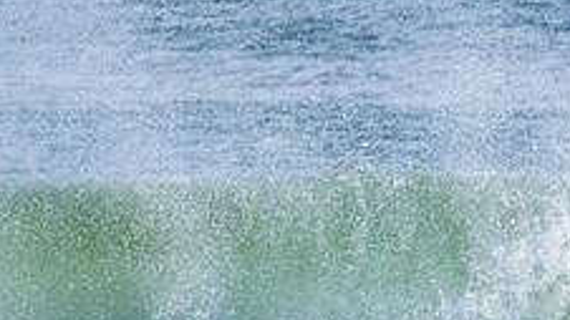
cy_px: 437
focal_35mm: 2155
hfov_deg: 1.0
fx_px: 32563
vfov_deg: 0.6
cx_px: 242
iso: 1400
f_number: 11
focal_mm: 800
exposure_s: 1/2000
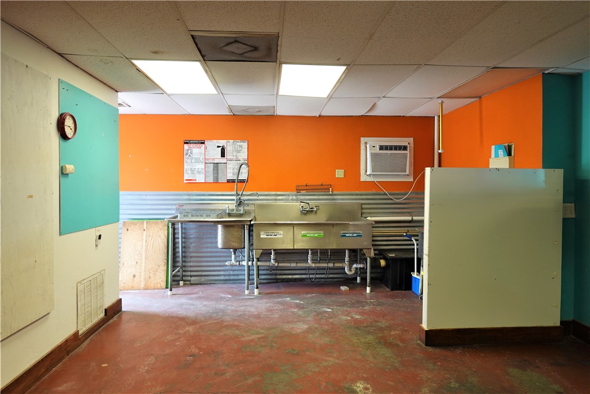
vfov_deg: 53.1
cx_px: 295
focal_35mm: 24
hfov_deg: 73.7
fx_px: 393
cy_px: 197
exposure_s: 1/30
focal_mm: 9
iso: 160
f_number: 2.8
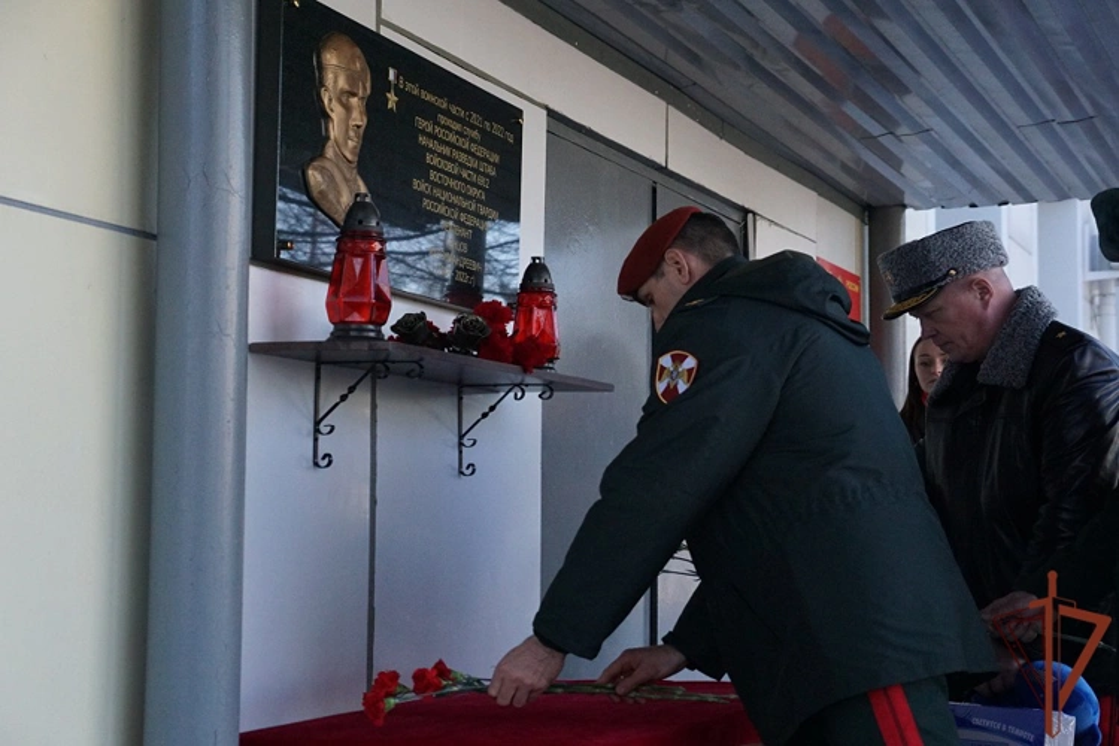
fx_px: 1632
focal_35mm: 52
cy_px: 373
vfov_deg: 25.8
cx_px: 560
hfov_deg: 37.9
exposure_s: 1/2000
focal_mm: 35
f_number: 4.5
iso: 1600
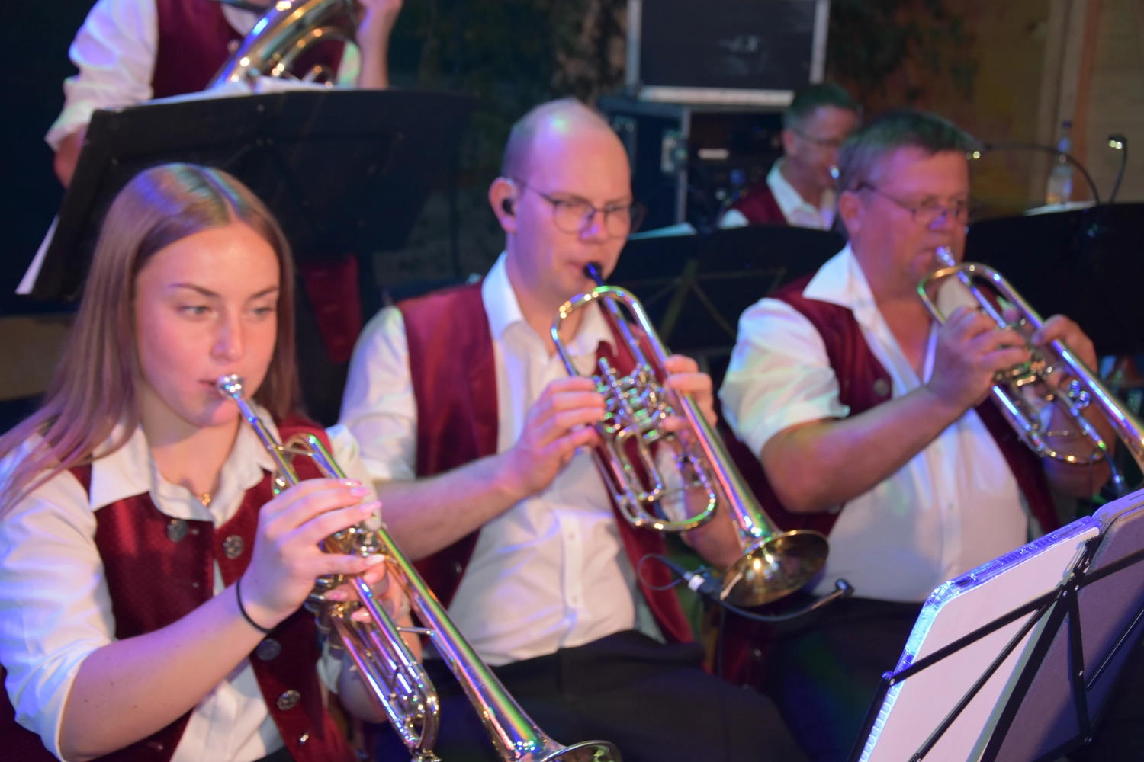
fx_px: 1525
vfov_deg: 28.1
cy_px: 381
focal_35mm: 48
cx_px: 572
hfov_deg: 41.1
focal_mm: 32
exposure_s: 1/60
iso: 800
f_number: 4.2
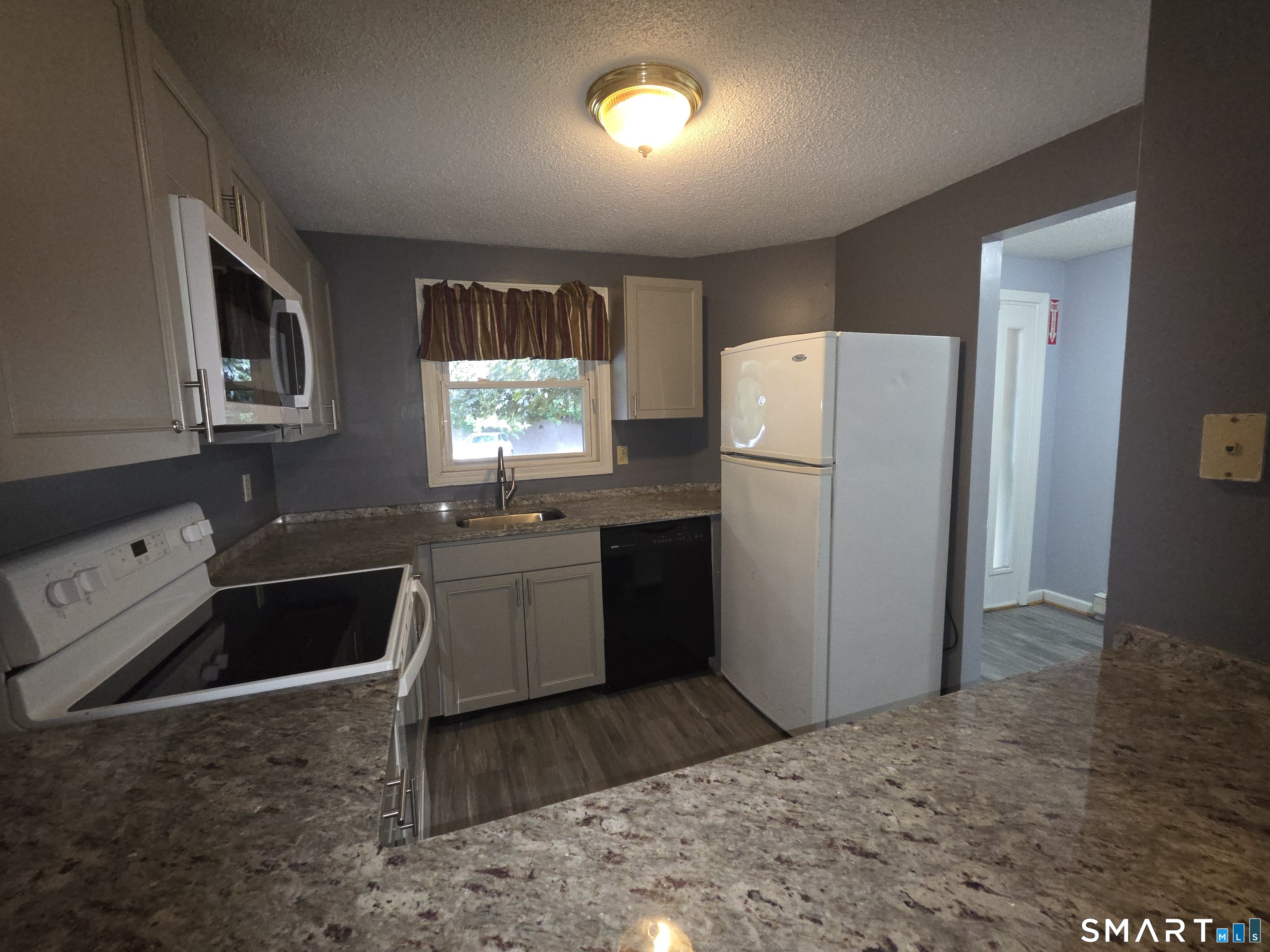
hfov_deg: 106.2
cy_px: 476
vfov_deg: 89.9
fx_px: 477
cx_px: 635
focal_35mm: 13
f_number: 2.2
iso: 320
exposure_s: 1/30
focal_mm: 2.2
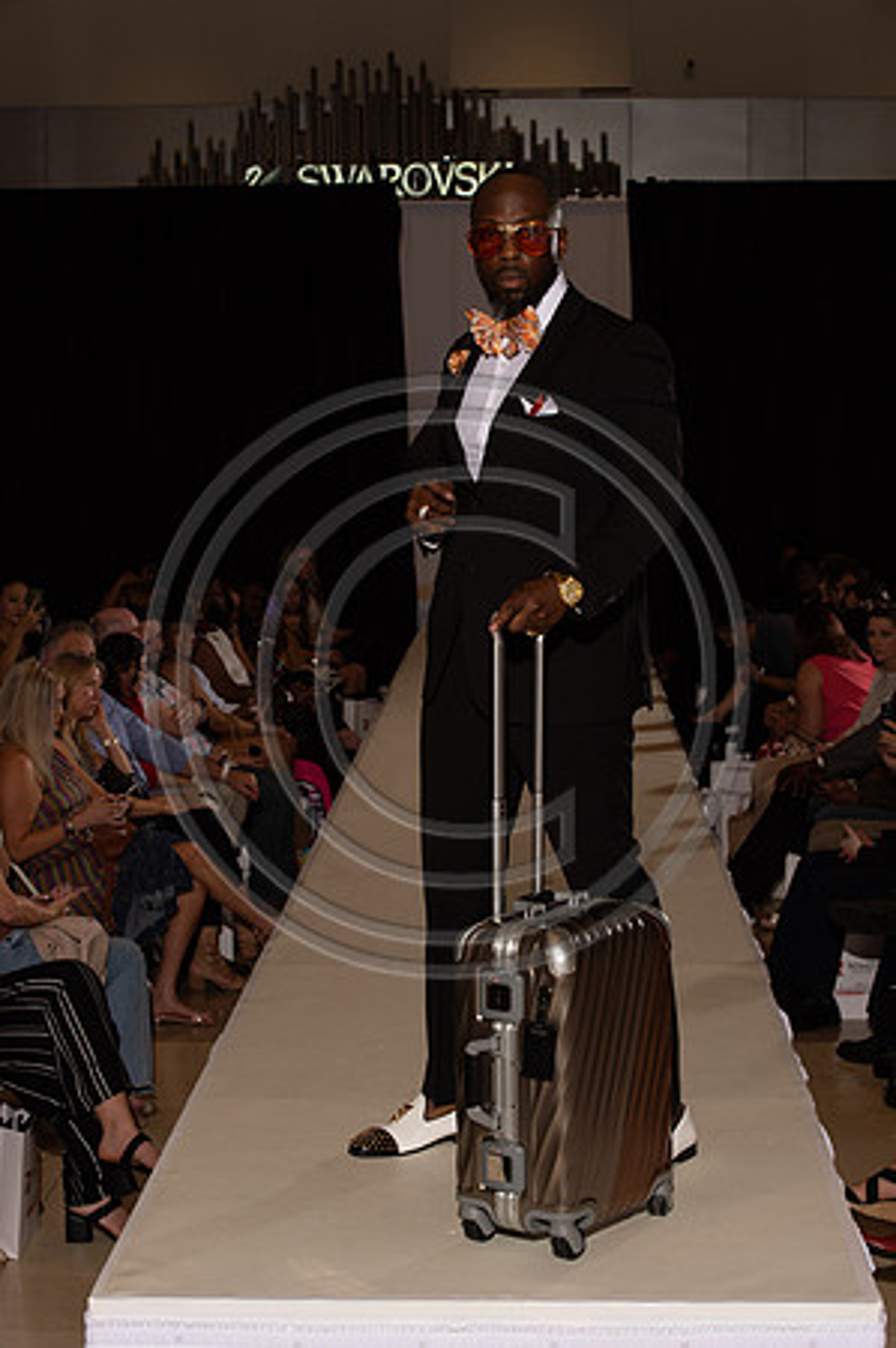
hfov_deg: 18.1
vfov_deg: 27.0
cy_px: 674
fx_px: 2806
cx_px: 448
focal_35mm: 75
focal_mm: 75
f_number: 9
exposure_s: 1/250
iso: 800
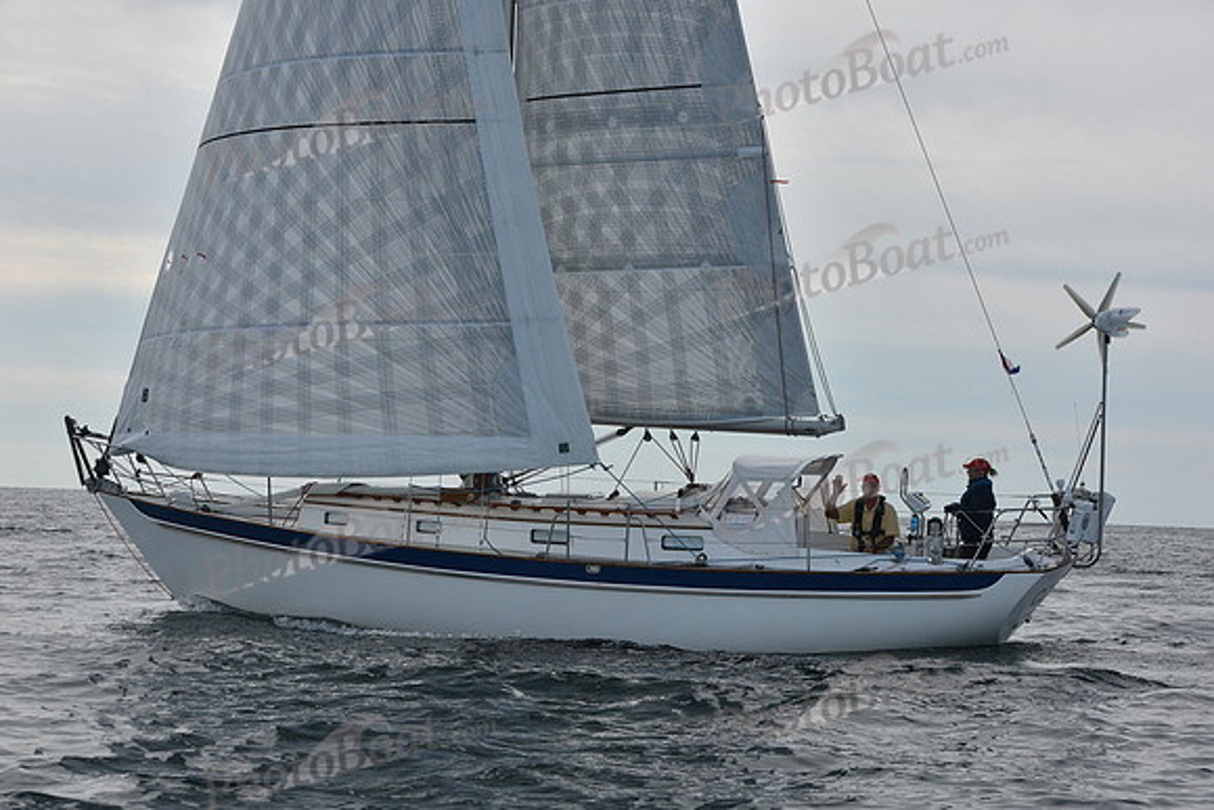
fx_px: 2530
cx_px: 607
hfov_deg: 27.0
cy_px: 405
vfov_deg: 18.2
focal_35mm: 75
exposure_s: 1/1000
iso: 320
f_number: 9
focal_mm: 75
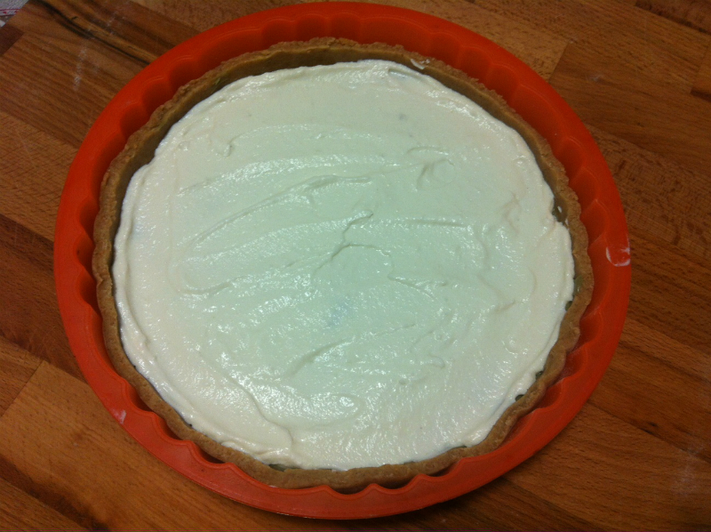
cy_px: 266
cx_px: 356
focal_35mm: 35
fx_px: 718
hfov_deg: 52.7
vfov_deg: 40.6
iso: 80
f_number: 2.8
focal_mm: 3.85
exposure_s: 1/15
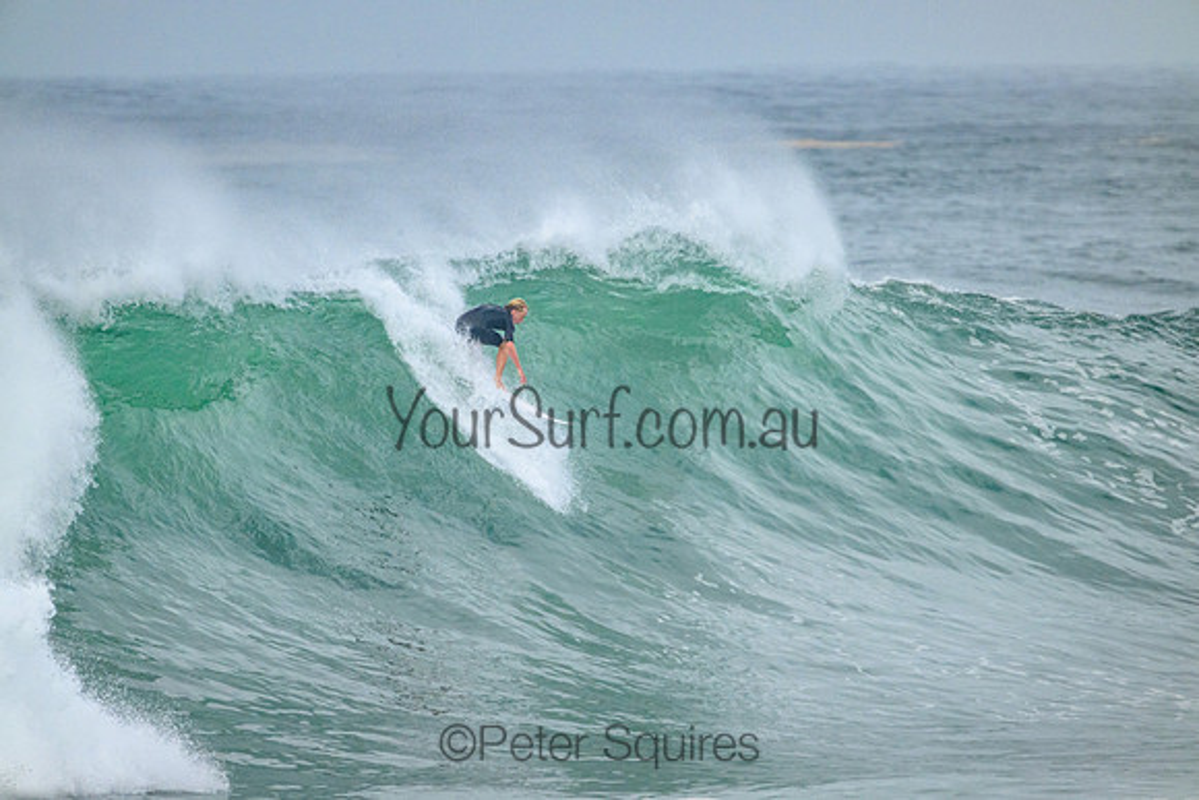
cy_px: 400
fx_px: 26649
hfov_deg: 2.6
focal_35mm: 800
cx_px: 600
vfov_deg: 1.7
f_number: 11
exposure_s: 1/2500
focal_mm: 800
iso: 2000
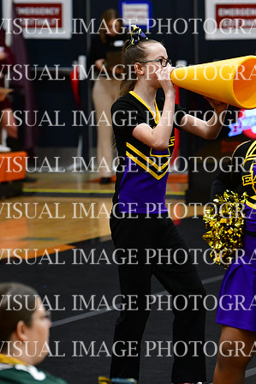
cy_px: 141
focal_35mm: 291
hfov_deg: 4.7
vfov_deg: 7.1
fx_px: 3101
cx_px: 139
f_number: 4
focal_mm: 150
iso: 4000
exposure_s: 1/500
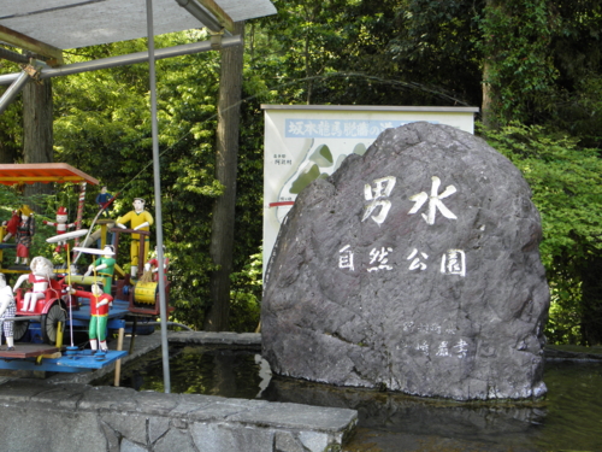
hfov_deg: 42.9
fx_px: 765
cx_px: 301
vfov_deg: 32.9
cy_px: 226
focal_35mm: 44
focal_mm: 7.9
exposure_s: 1/50
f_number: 3.9
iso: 100
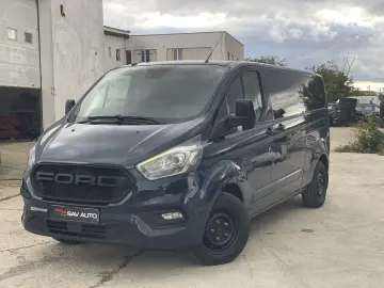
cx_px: 192
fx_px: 577
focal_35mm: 52
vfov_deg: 28.0
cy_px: 144
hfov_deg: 36.8
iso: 50
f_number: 2
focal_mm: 6
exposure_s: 1/122
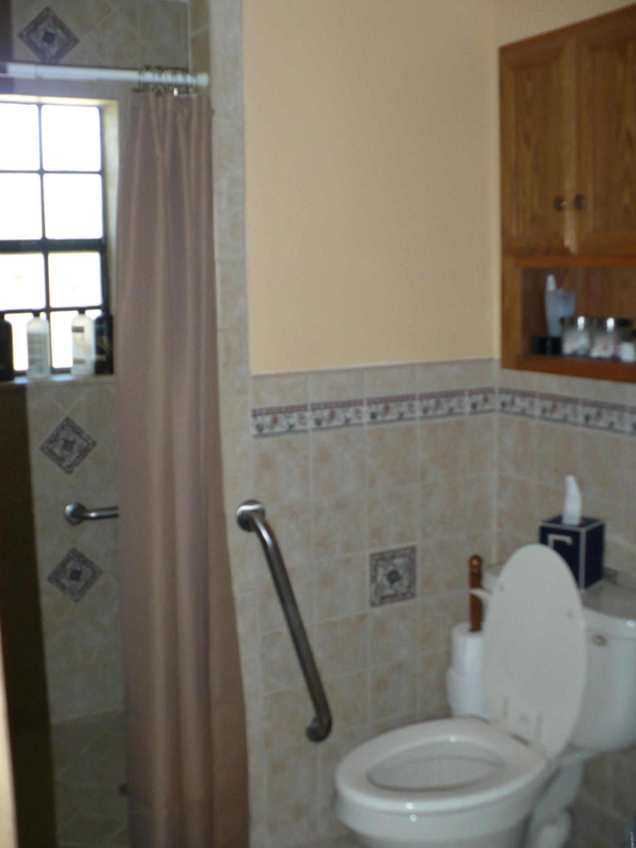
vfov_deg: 47.9
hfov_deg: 36.8
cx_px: 318
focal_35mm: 39
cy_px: 418
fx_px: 955
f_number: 2.8
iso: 125
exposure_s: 1/30
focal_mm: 6.1
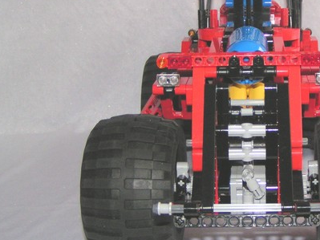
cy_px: 79
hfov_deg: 31.0
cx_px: 249
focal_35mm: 61
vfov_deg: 23.9
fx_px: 564
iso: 200
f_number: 2.8
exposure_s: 1/40
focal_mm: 5.8
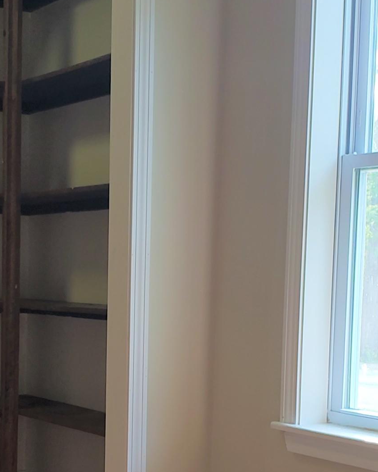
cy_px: 355
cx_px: 115
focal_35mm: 72
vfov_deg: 26.1
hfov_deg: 21.2
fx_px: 1007
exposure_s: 1/60
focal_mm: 4.3
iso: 125
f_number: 2.4
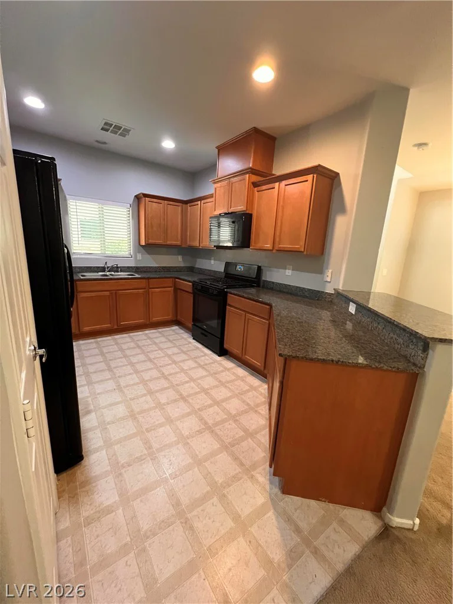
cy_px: 302
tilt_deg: -12.2
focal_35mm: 13
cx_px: 226
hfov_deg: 89.9
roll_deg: -3.0
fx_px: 227
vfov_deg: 106.2
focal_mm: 1.57
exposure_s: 1/60
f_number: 1.8
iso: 640
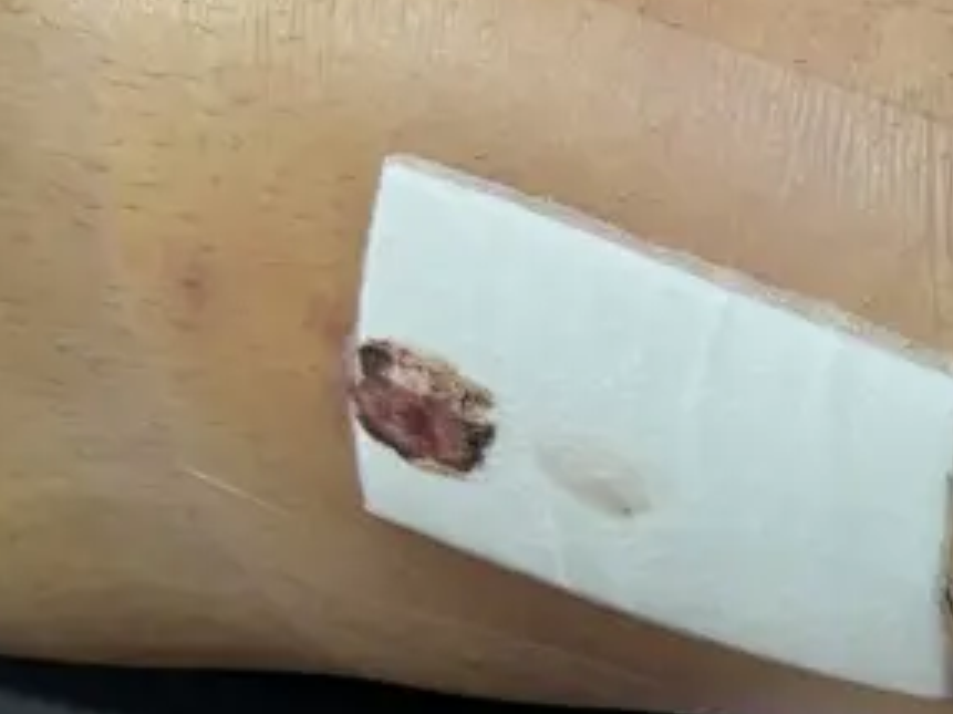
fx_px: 3192
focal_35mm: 116
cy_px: 468
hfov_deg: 15.7
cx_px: 1405
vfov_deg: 12.7
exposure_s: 1/60
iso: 160
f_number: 1.5
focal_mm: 5.7
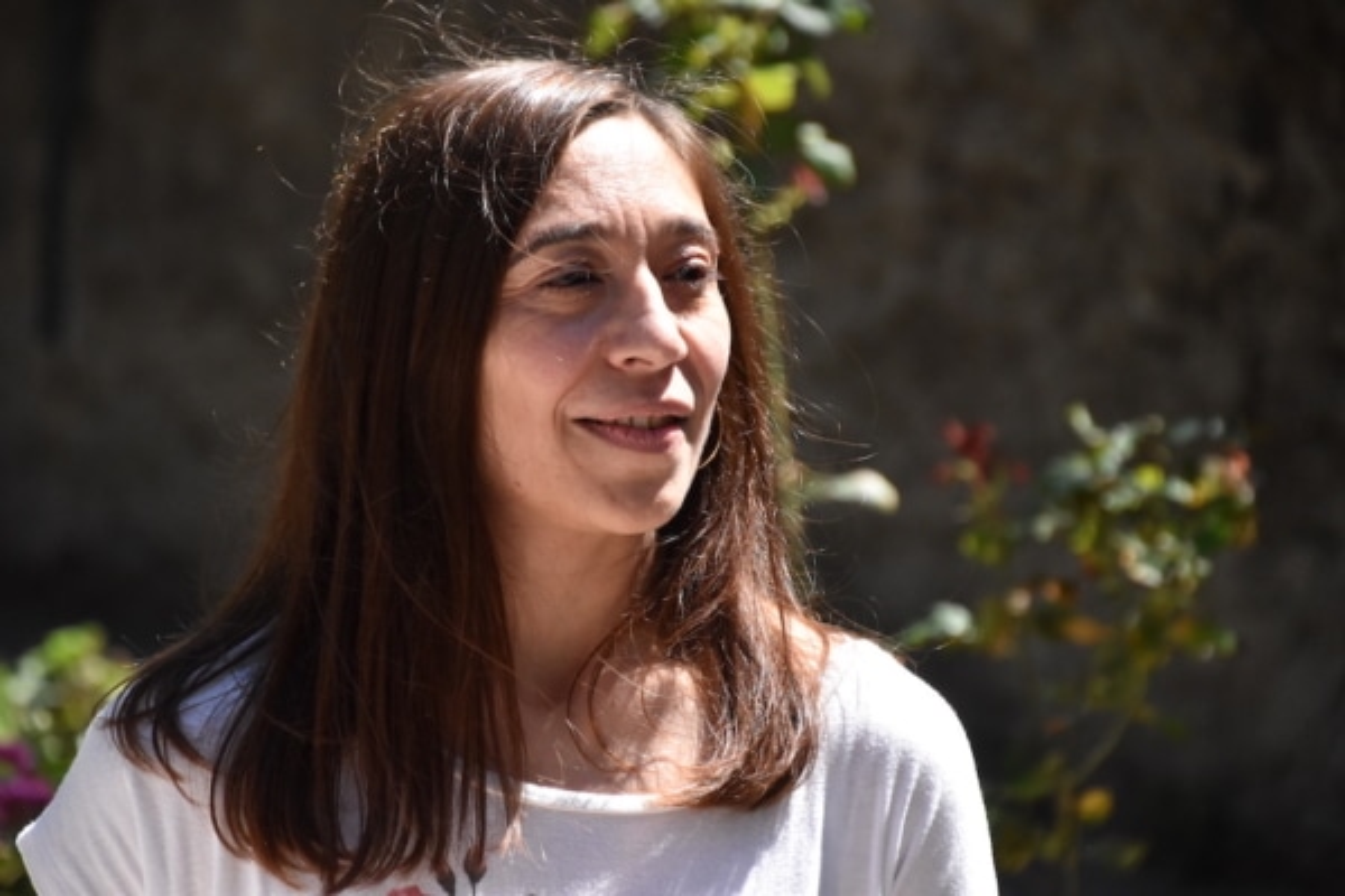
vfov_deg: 6.5
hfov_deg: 9.8
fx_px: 7845
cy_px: 448
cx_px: 672
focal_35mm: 210
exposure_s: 1/3200
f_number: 7.1
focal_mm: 140
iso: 1600
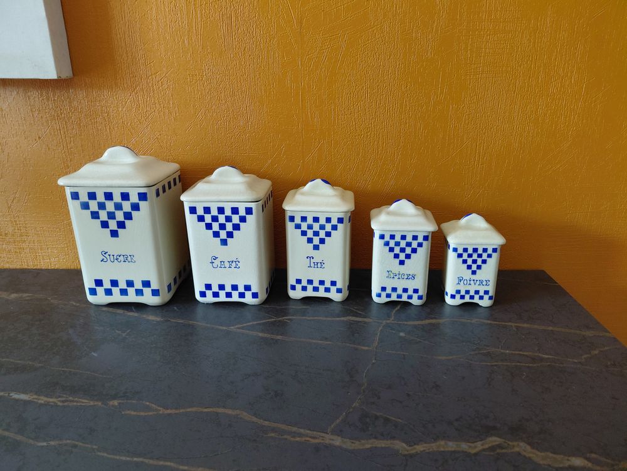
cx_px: 314
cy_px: 236
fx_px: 453
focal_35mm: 25
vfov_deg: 54.9
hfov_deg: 69.4
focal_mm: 4.69
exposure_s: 1/60
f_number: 1.8
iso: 320
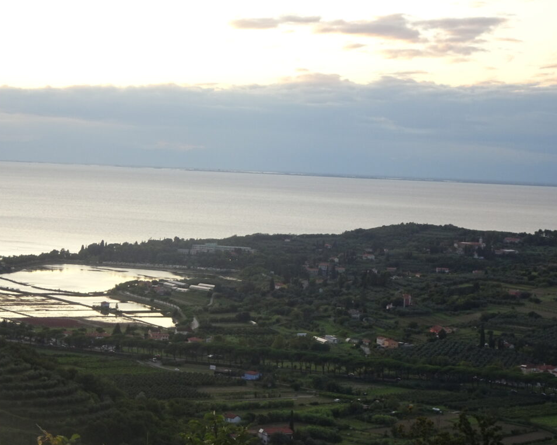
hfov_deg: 22.0
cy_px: 223
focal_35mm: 87
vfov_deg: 17.7
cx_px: 263
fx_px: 1434
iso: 160
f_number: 5
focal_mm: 14.12
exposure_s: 1/100
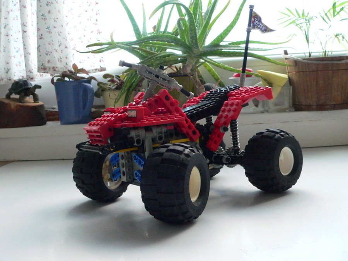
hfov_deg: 51.4
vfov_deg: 39.7
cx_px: 174
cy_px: 130
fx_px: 362
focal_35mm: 36
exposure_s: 1/125
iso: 400
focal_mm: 6
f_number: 4
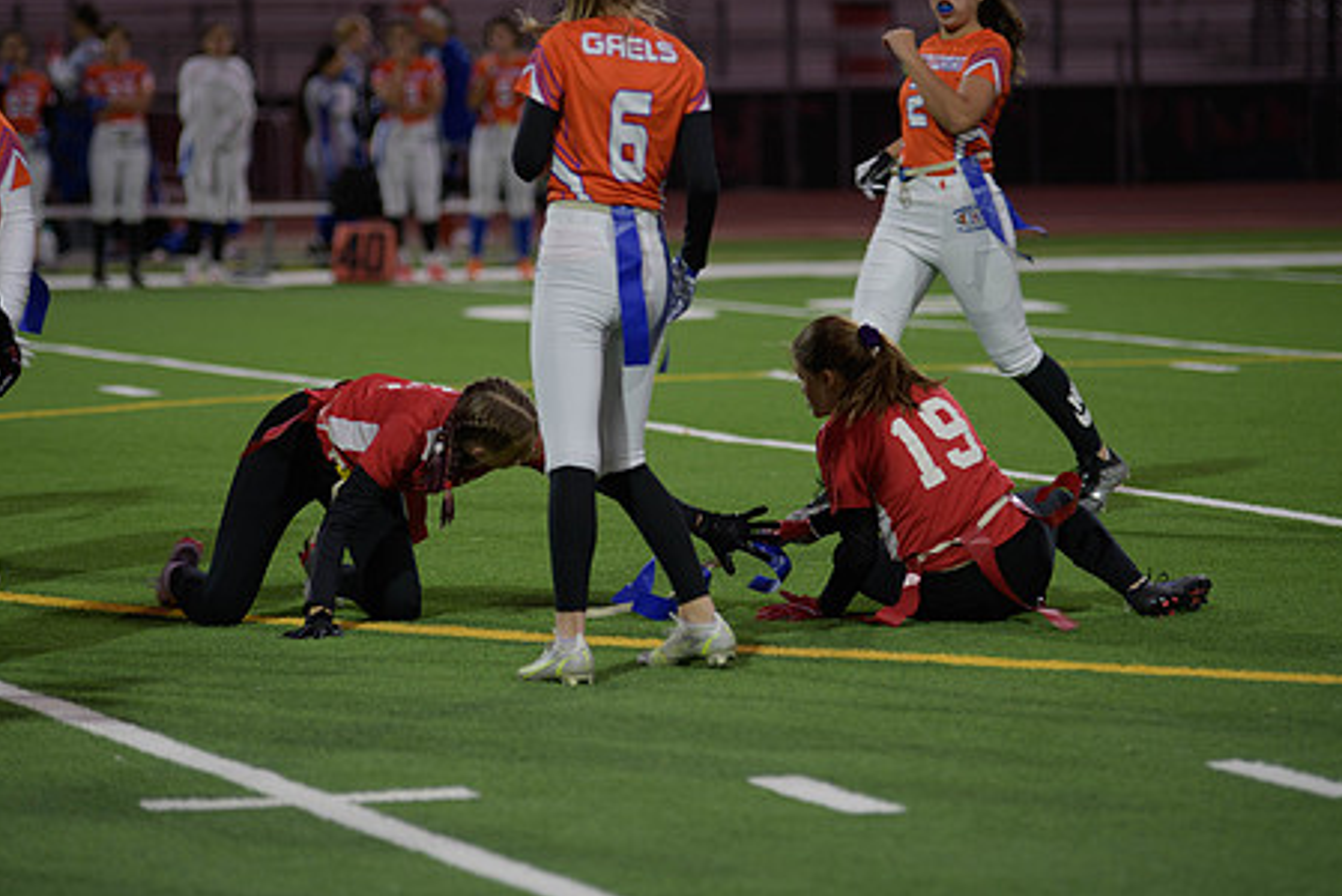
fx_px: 7945
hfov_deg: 9.7
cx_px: 625
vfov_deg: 6.5
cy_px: 357
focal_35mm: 213
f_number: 2.8
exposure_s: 1/200
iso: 400
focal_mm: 165
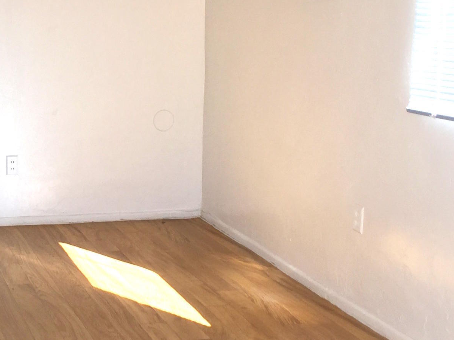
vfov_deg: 20.2
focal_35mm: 73
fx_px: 957
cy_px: 170
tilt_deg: -9.0
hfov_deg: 25.7
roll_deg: +0.0
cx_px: 34
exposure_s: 1/140
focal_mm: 4.15
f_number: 2.2
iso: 32
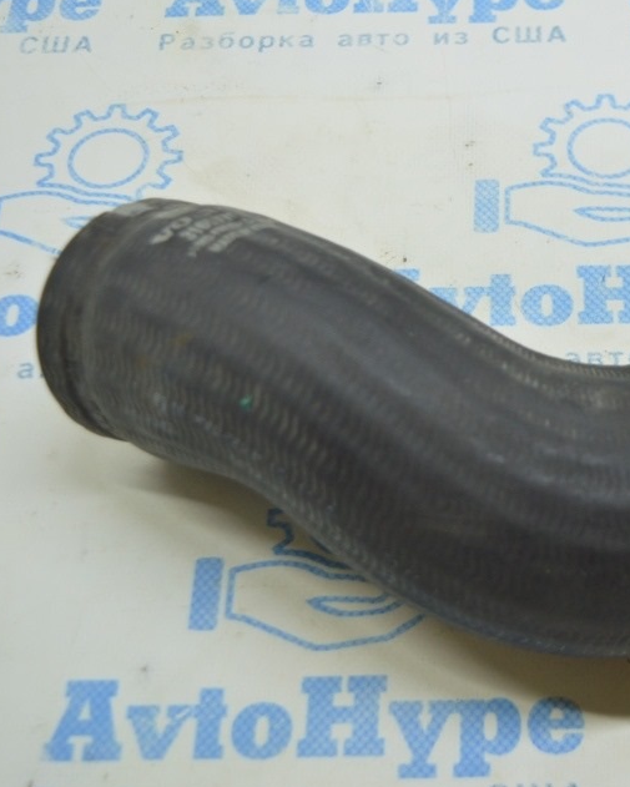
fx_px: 1649
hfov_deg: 21.3
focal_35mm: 71
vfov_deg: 26.9
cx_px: 525
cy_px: 380
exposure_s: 1/40
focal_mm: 31
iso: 400
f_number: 4.2
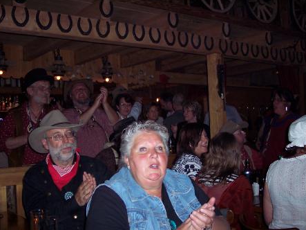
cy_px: 127
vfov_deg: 32.8
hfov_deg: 43.0
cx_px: 156
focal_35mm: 44
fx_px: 389
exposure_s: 1/60
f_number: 2.8
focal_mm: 8
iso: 140
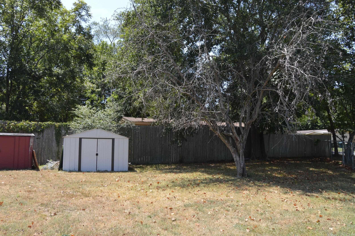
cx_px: 178
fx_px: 266
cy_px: 118
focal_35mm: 27
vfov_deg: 47.8
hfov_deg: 67.4
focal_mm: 18
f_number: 5.6
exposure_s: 1/200
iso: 100
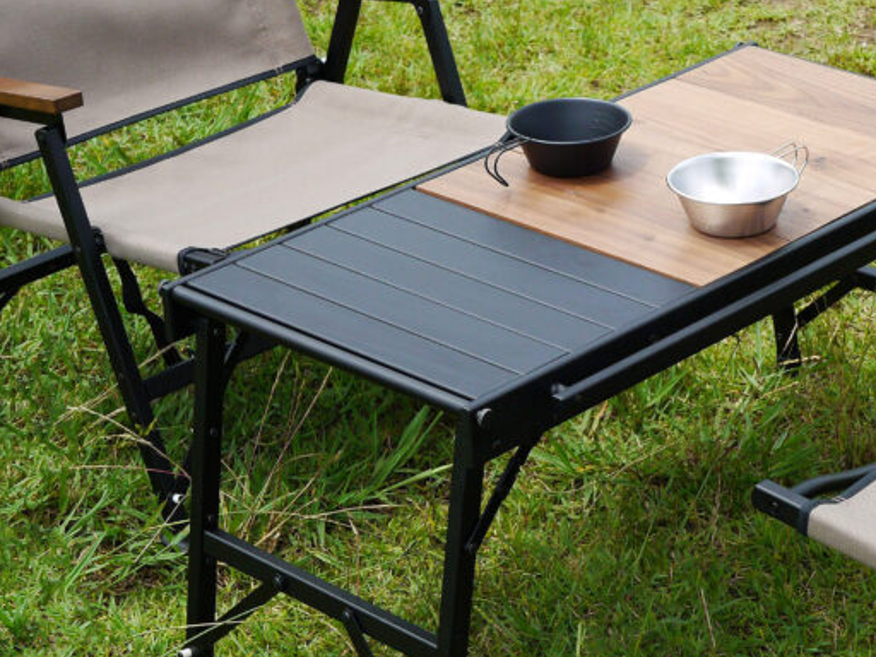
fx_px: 2531
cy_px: 339
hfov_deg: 19.5
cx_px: 628
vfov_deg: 14.8
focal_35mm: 100
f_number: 5
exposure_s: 1/800
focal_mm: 25
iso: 160
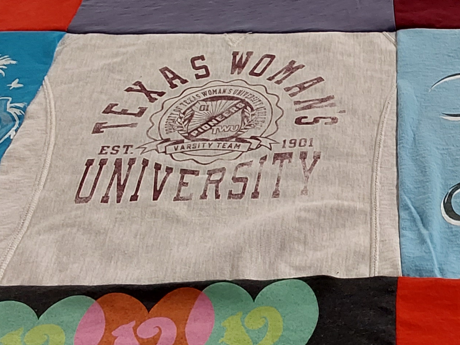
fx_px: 957
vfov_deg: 20.4
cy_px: 155
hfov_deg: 26.2
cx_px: 408
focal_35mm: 72
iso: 64
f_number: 1.9
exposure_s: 1/50
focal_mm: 2.91
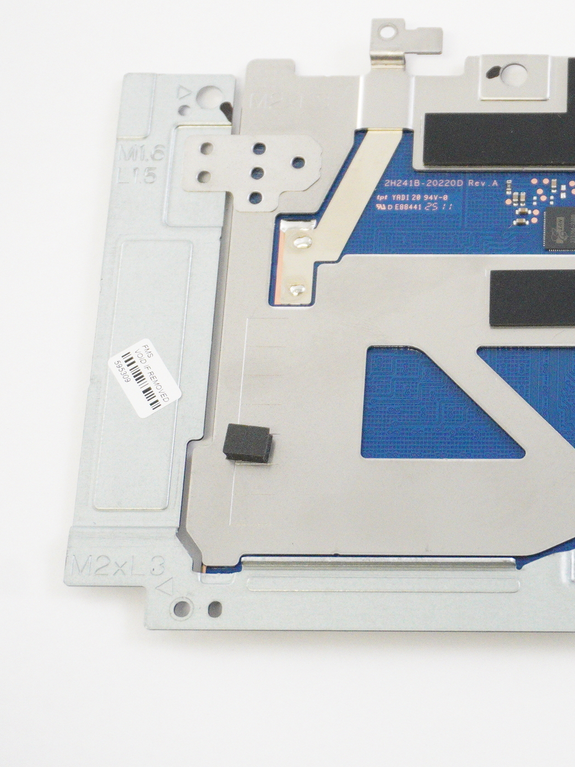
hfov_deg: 16.4
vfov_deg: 22.2
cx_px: 604
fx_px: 1949
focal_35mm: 88
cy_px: 318
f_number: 5.6
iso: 6400
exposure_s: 1/250
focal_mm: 34
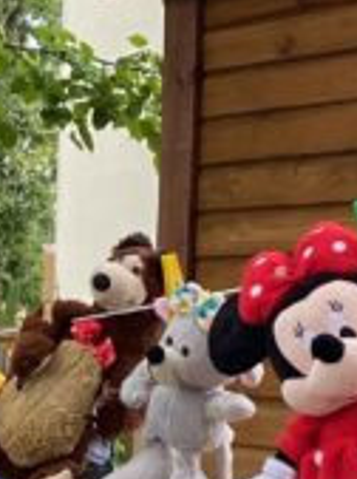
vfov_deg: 12.3
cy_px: 516
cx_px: -246
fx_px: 2181
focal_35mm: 158
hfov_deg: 9.0
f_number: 1.8
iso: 80
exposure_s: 1/122
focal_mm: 4.25
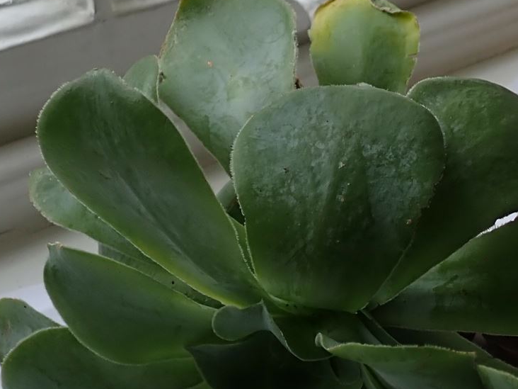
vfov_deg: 17.7
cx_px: 539
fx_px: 1227
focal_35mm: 82
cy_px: 362
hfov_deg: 22.7
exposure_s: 1/30
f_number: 6.3
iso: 100
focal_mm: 5.5
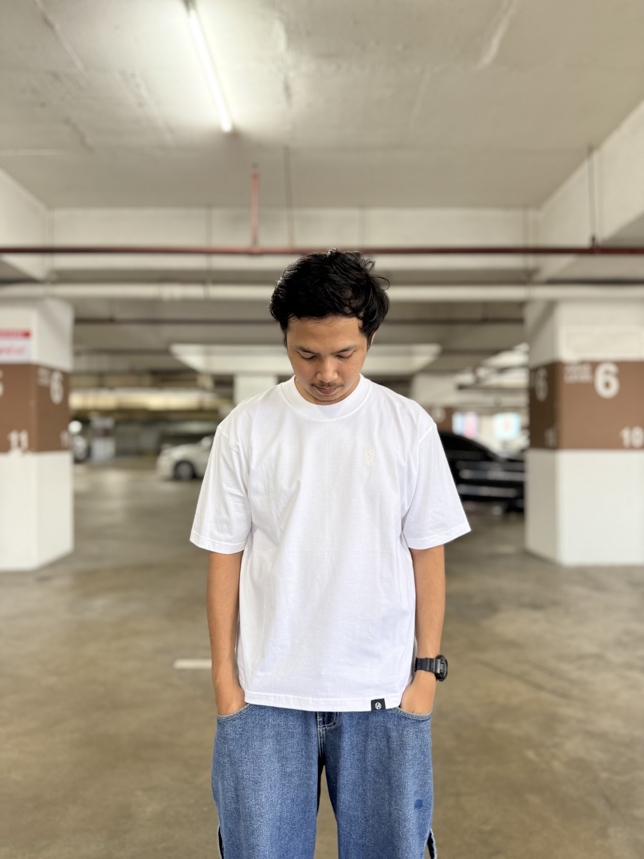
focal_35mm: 24
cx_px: 322
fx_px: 595
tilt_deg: +2.2
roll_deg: -0.7
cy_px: 430
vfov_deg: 71.6
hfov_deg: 56.8
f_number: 1.78
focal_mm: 6.76
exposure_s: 1/50
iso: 200
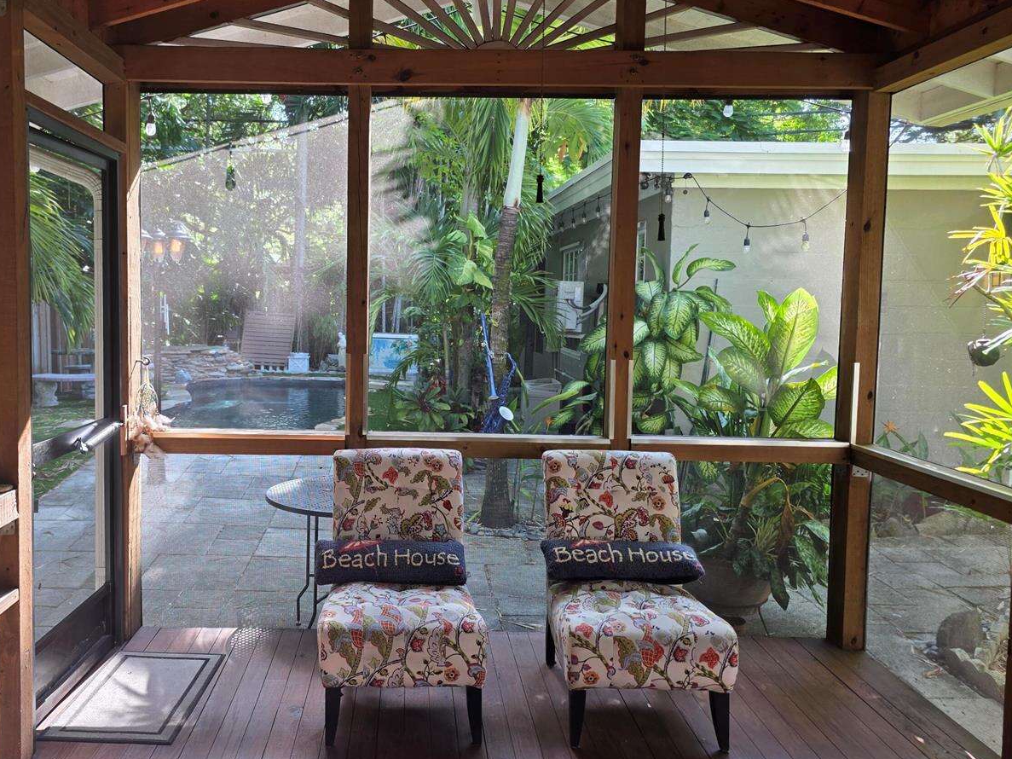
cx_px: 413
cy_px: 346
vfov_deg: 45.4
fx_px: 906
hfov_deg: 58.0
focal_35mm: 31
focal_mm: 6.3
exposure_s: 1/120
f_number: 1.7
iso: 50
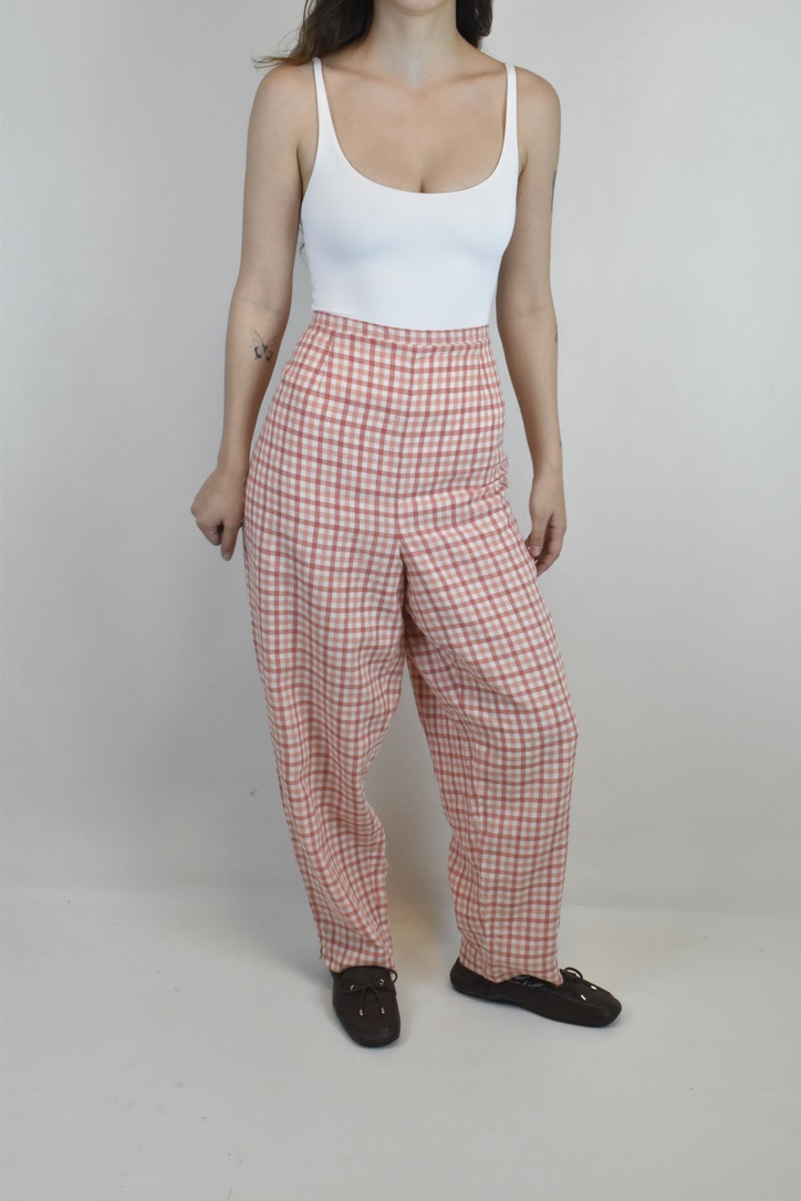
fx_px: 1302
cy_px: 600
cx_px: 400
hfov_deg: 34.2
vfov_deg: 49.6
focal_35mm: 39
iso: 1600
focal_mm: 26
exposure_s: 1/50
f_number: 18
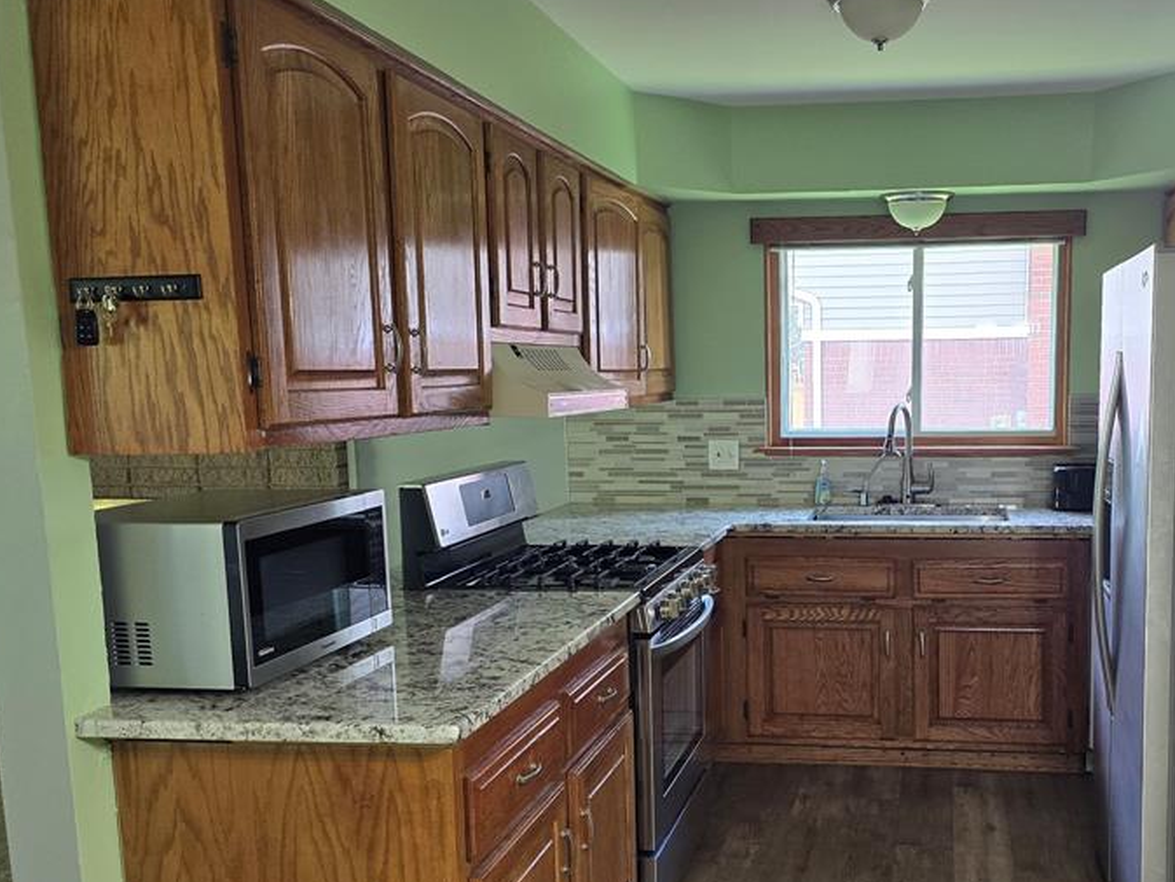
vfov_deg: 40.5
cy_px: 543
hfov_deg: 51.6
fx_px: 1188
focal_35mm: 35
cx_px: 787
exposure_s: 1/120
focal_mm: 6.3
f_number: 1.7
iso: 250
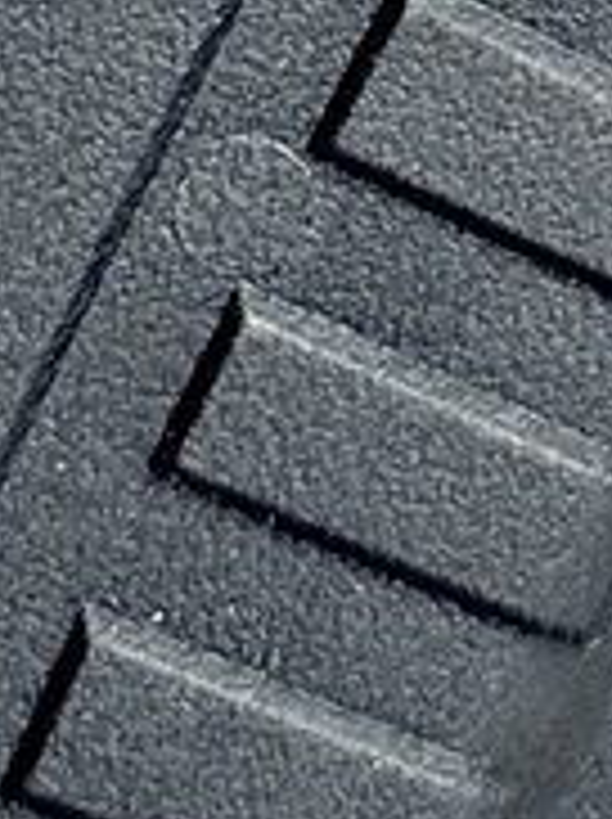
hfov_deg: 4.0
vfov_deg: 5.1
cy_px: -1462
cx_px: 1350
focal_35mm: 370
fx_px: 8743
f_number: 1.78
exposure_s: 1/237
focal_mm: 6.76
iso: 64
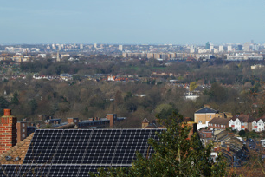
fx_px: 1514
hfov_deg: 10.0
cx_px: 145
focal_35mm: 206
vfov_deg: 6.7
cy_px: 66
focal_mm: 105
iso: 100
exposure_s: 1/200
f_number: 5.6
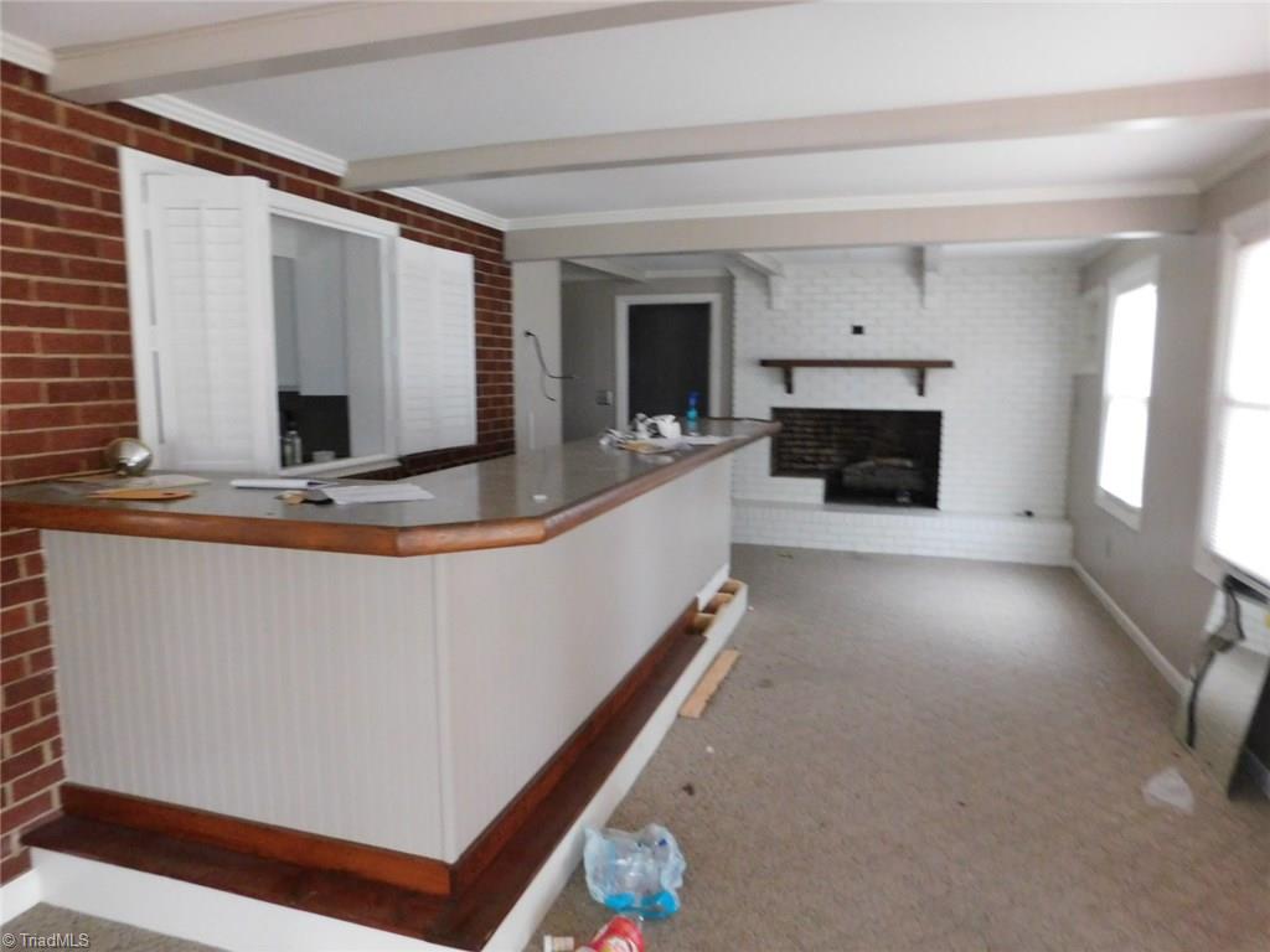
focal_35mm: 23
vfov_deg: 58.9
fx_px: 844
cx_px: 635
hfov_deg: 73.9
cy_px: 476
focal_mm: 4
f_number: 3
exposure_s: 1/4
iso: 800
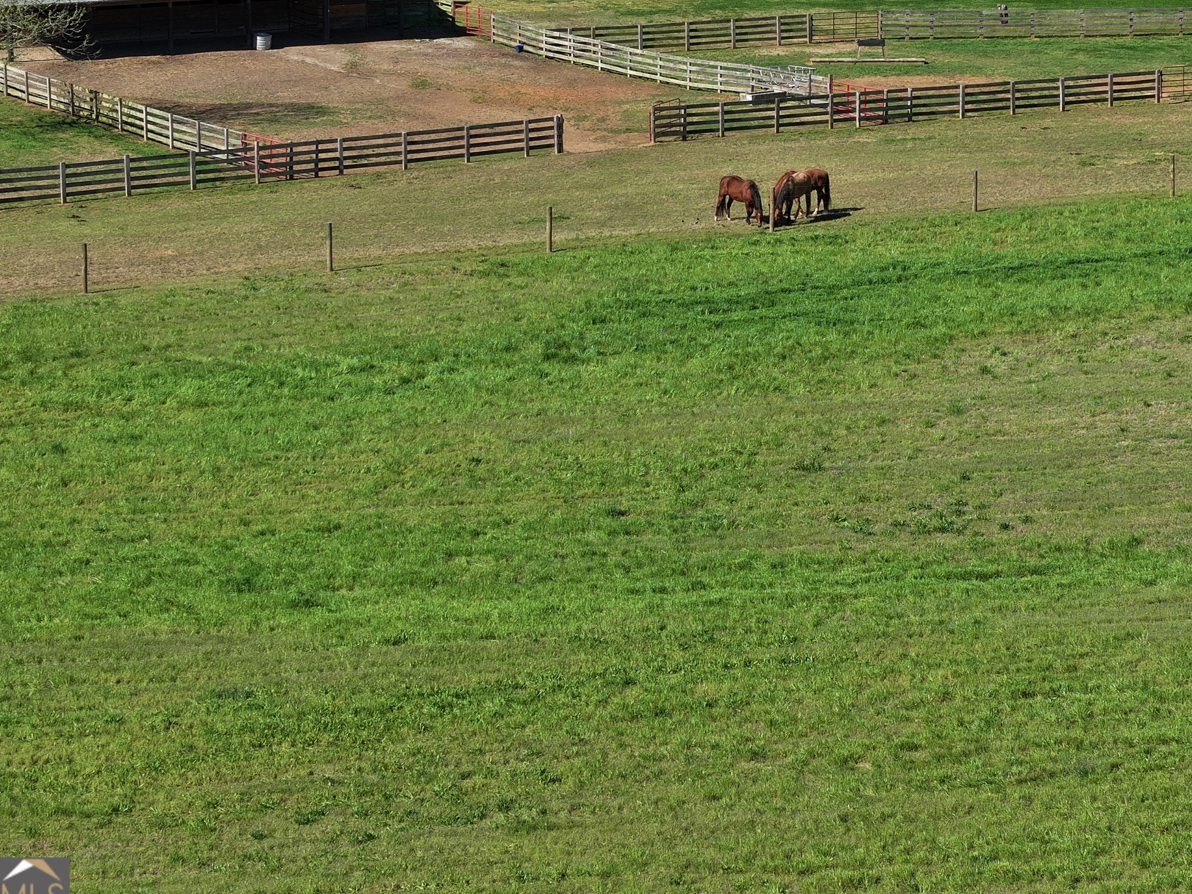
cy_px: 225
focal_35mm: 110
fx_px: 3788
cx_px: 796
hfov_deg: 17.8
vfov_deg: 13.4
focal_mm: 19.35
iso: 100
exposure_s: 1/1000
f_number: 2.8
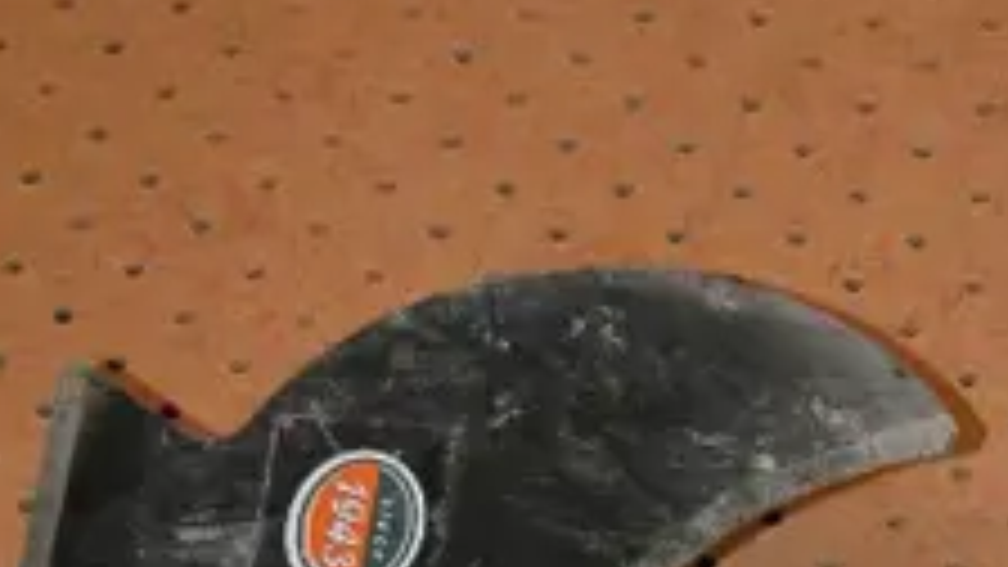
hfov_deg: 10.5
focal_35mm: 199
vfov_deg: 6.0
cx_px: 1424
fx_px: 5319
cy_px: 990
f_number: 4.1
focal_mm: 20
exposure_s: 1/80
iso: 3200
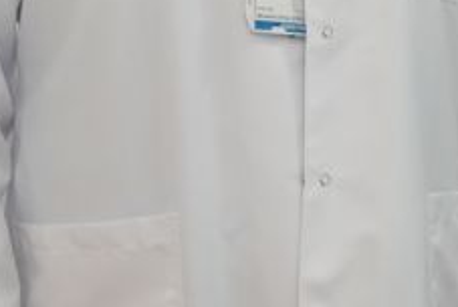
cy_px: -6
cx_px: 1146
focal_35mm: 244
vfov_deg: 5.6
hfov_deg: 7.8
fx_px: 3108
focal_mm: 37
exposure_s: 1/100
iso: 1000
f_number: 3.2
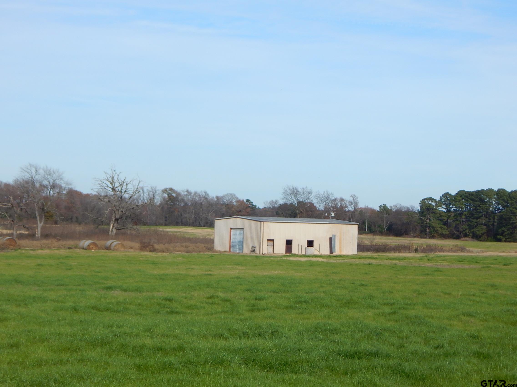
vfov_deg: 19.6
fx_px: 1120
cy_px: 194
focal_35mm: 75
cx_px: 258
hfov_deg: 26.0
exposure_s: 1/800
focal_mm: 13.5
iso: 125
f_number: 4.2
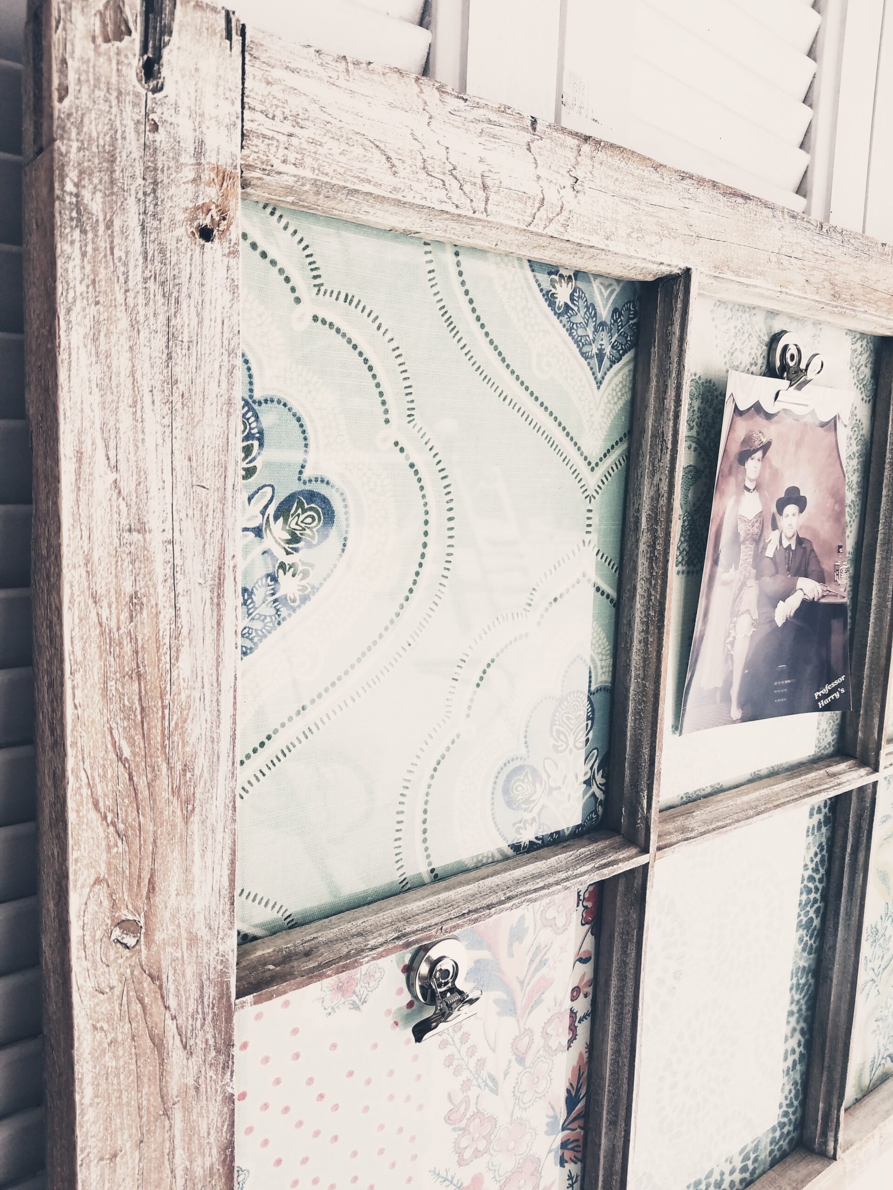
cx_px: 446
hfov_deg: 53.1
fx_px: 894
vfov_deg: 67.3
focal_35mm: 26
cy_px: 595
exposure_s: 1/120
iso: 64
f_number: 1.7
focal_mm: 4.2
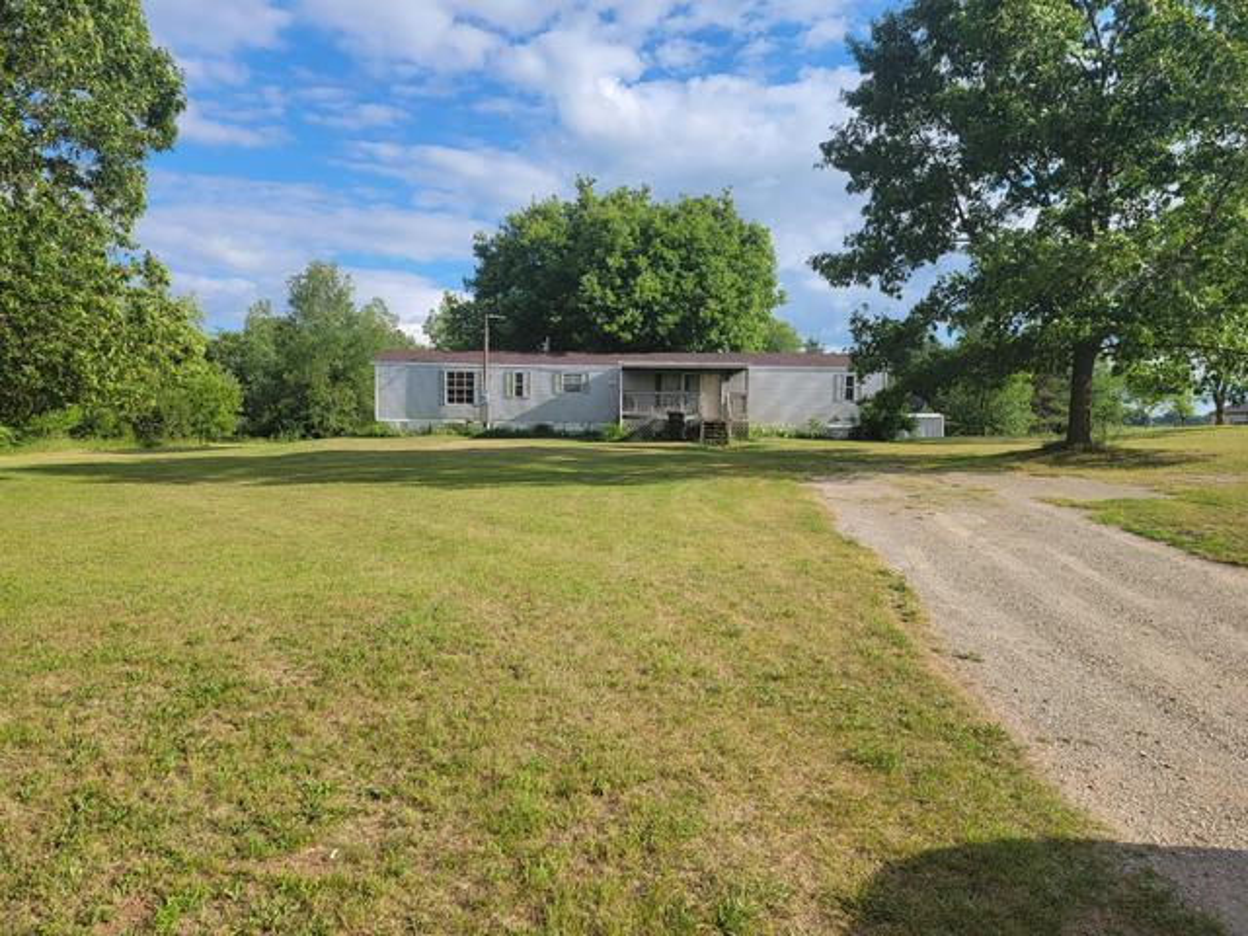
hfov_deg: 71.6
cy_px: 468
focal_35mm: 24
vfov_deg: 56.8
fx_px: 865
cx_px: 624
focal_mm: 6.7
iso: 16
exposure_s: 1/692
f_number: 1.8
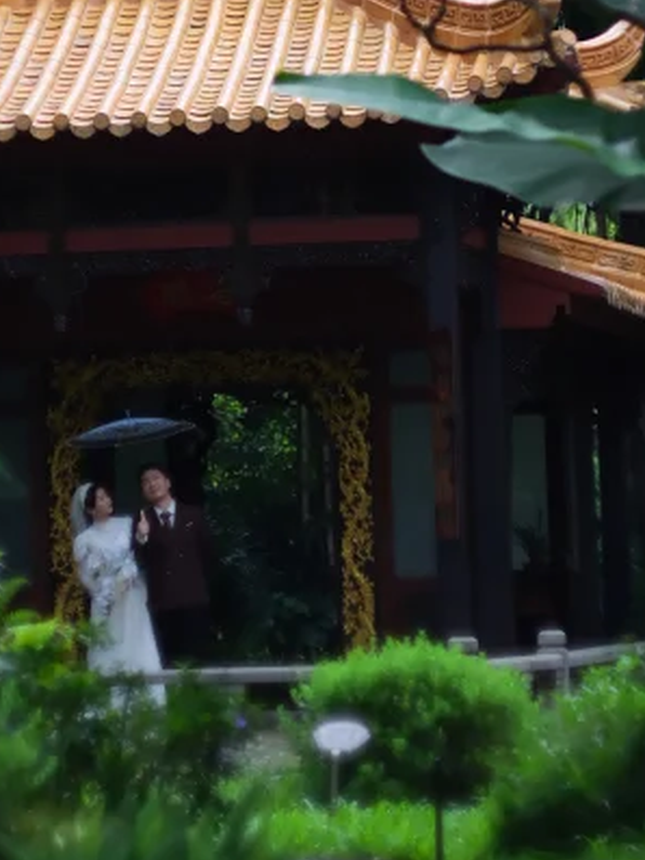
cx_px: 288
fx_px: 3600
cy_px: 115
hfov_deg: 10.2
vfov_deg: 13.5
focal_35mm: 145
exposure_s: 1/1100
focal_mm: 50
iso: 200
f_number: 1.8
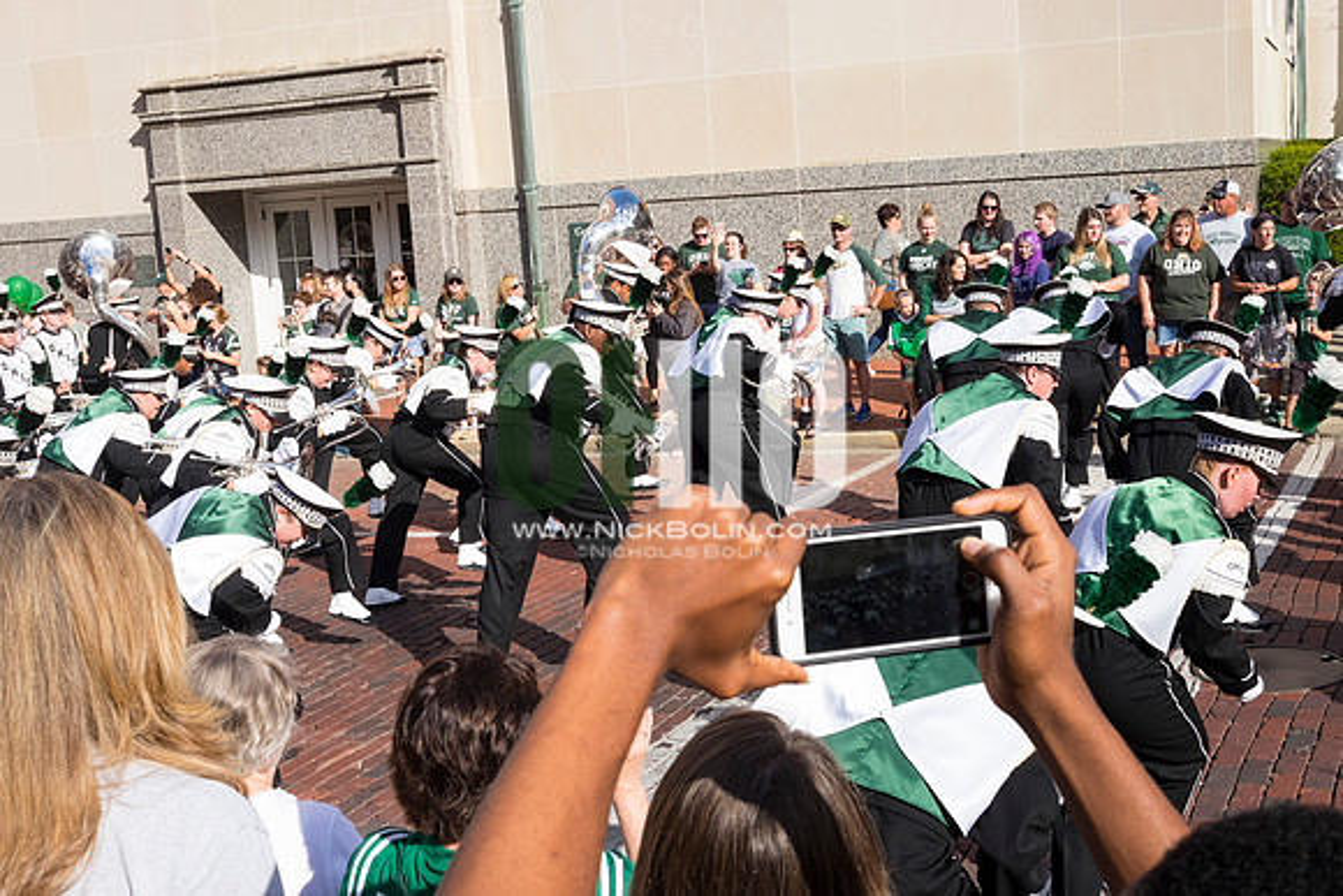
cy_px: 448
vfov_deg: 32.6
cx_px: 672
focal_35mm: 41
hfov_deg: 47.4
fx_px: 1530
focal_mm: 27
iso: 400
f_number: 11
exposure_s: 1/320
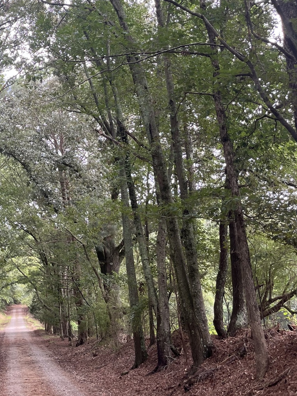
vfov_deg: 36.3
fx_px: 595
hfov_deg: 26.6
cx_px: 6
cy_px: 123
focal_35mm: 52
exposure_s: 1/142
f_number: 1.6
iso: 64
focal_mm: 5.1
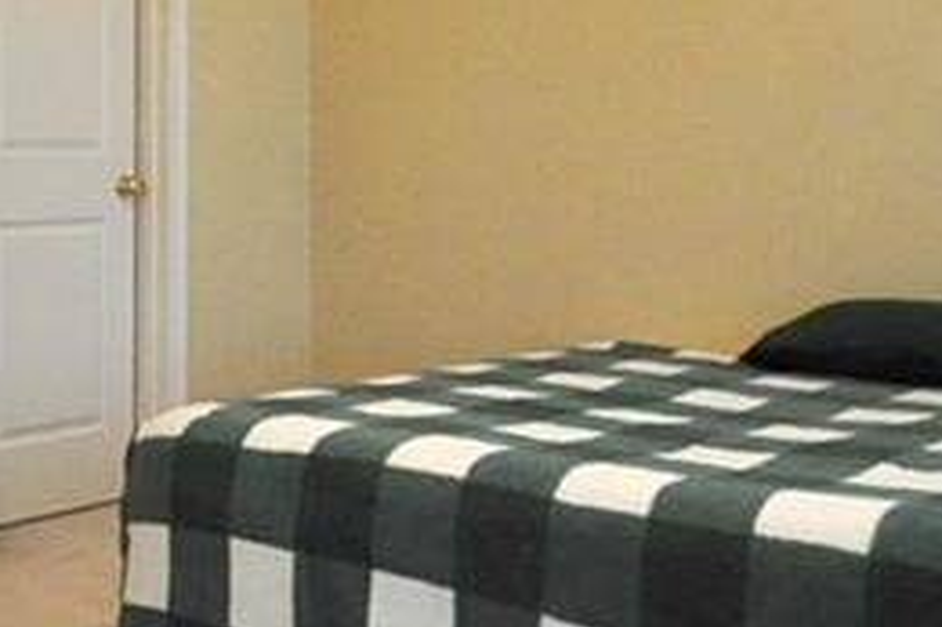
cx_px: -246
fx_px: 1543
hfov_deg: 28.5
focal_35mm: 59
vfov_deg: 22.6
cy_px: 121
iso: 1600
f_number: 4
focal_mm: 10
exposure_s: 1/100
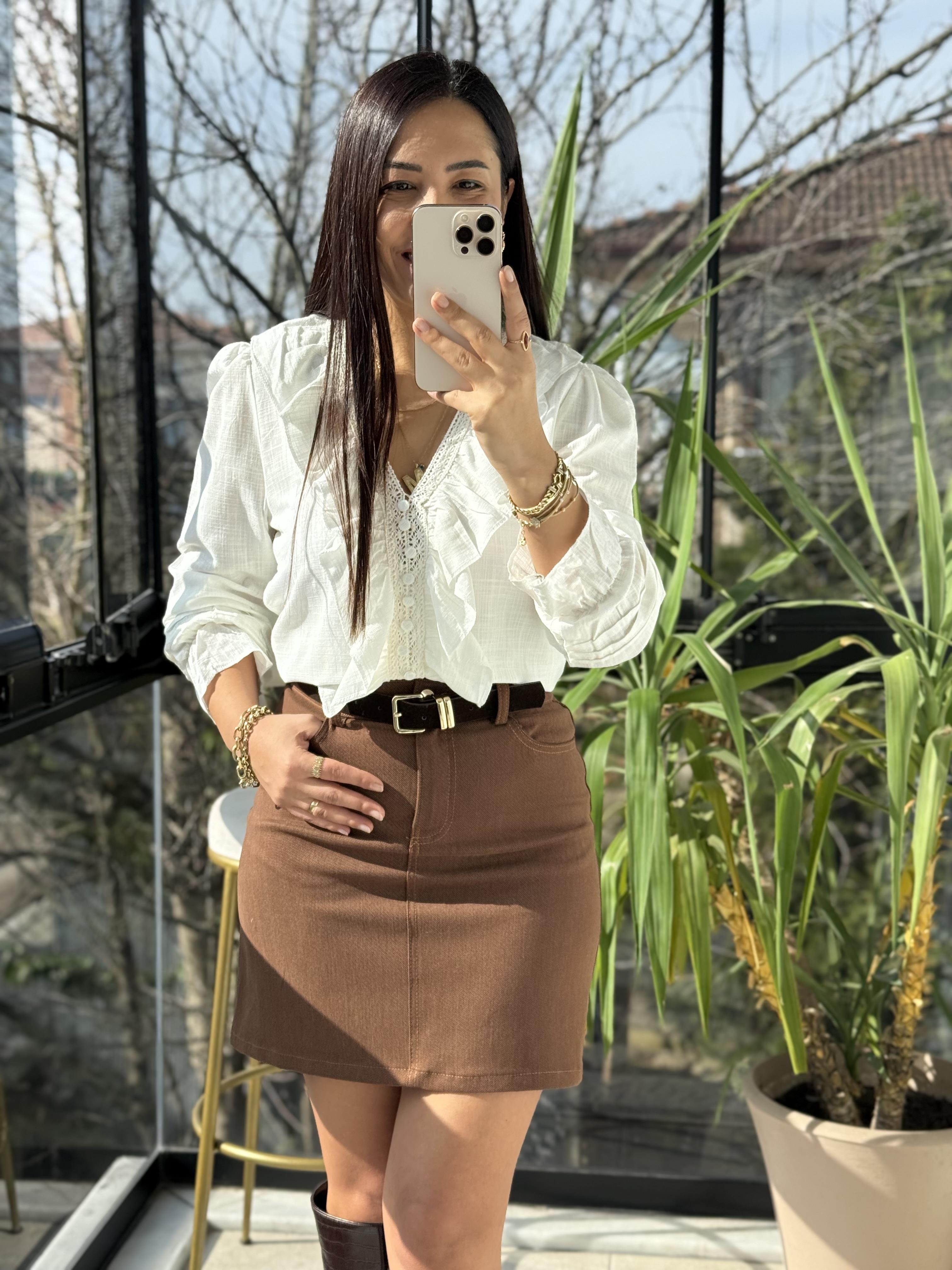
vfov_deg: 39.7
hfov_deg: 30.3
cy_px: 635
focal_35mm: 48
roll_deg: +0.0
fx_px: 1760
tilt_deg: -17.7
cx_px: 476
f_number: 1.78
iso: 100
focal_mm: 6.76
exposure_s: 1/1678
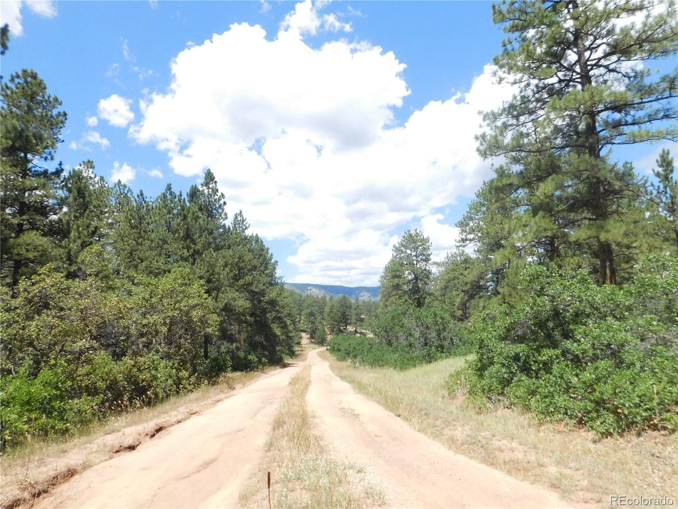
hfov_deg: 73.9
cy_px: 254
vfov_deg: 58.9
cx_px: 339
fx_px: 450
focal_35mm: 23
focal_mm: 4
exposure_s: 1/1500
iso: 800
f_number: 6
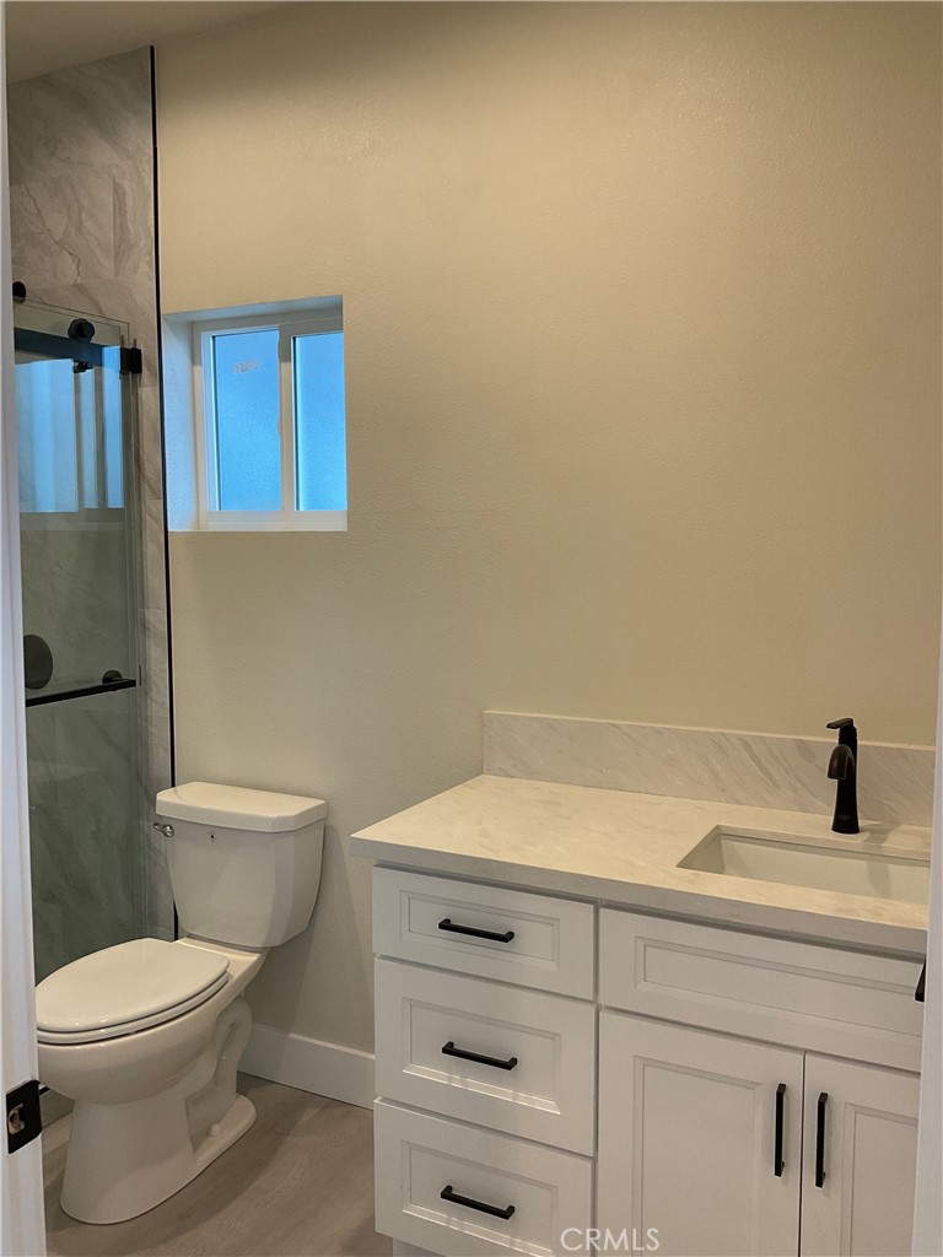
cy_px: 628
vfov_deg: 61.7
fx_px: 1053
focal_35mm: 29
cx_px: 472
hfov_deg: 48.2
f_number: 1.8
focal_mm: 3
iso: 40
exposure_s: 1/60
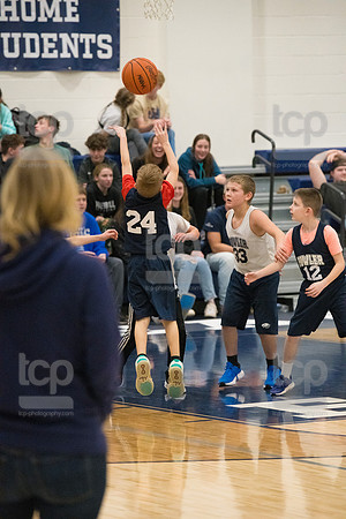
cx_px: 173
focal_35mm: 190
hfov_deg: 7.2
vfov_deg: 10.8
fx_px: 2739
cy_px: 260
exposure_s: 1/1600
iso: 8000
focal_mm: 190
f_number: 4.5
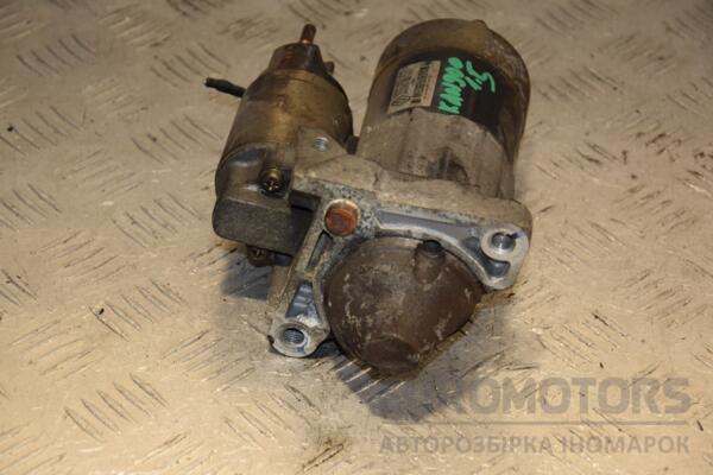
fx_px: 2376
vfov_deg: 11.4
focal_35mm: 120
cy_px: 238
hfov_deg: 17.1
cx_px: 356
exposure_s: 1/200
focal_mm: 80
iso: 800
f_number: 5.6
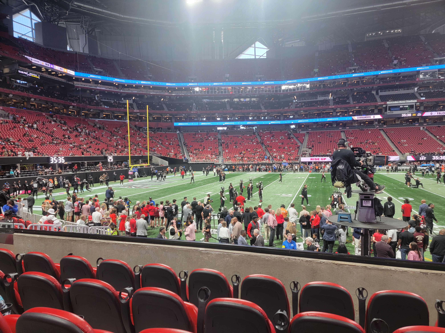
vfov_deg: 56.8
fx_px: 309
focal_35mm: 24
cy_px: 166
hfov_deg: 71.6
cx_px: 222
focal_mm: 6.7
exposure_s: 1/120
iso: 64
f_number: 1.8
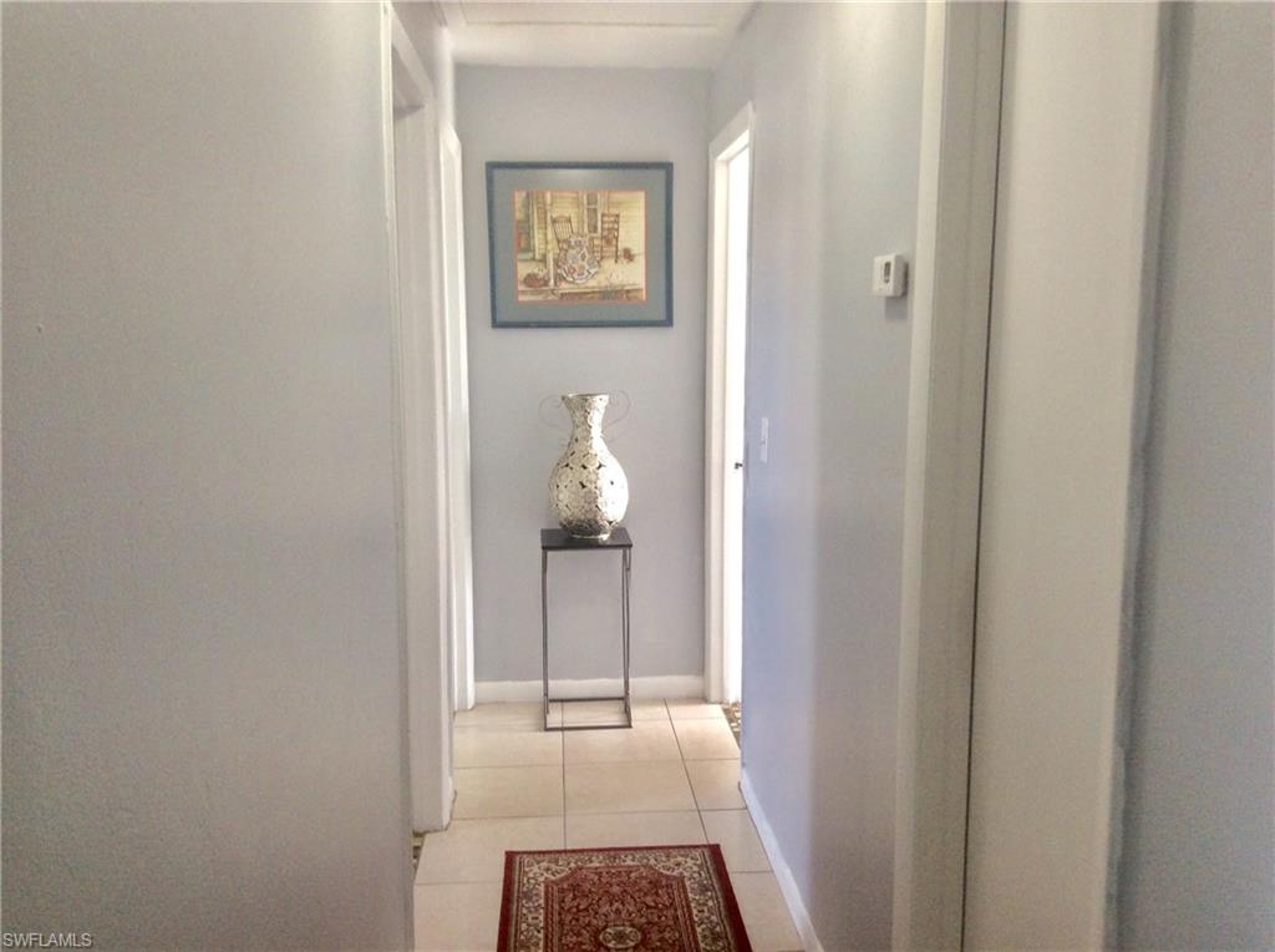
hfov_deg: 56.9
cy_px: 476
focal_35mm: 32
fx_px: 1176
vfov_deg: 44.0
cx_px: 638
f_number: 2.4
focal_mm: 3.3
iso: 50
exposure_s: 1/24
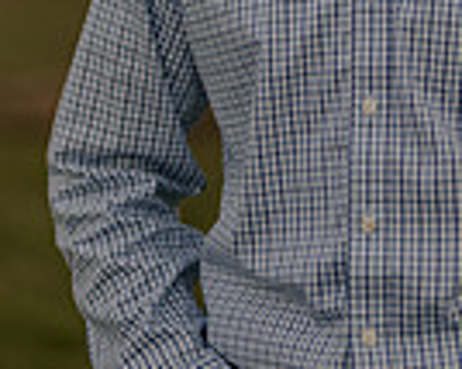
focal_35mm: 268
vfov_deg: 5.6
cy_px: -379
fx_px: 3662
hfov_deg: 7.2
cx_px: 352
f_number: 1.4
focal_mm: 85
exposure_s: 1/800
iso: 100
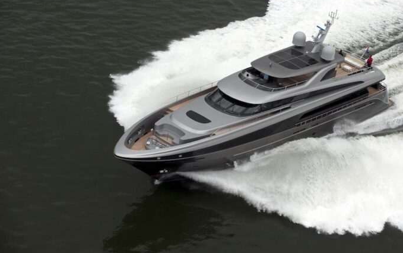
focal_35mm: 121
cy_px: 116
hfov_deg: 17.2
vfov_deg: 10.8
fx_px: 1329
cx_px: 227
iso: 500
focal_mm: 105
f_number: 7.1
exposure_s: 1/1250
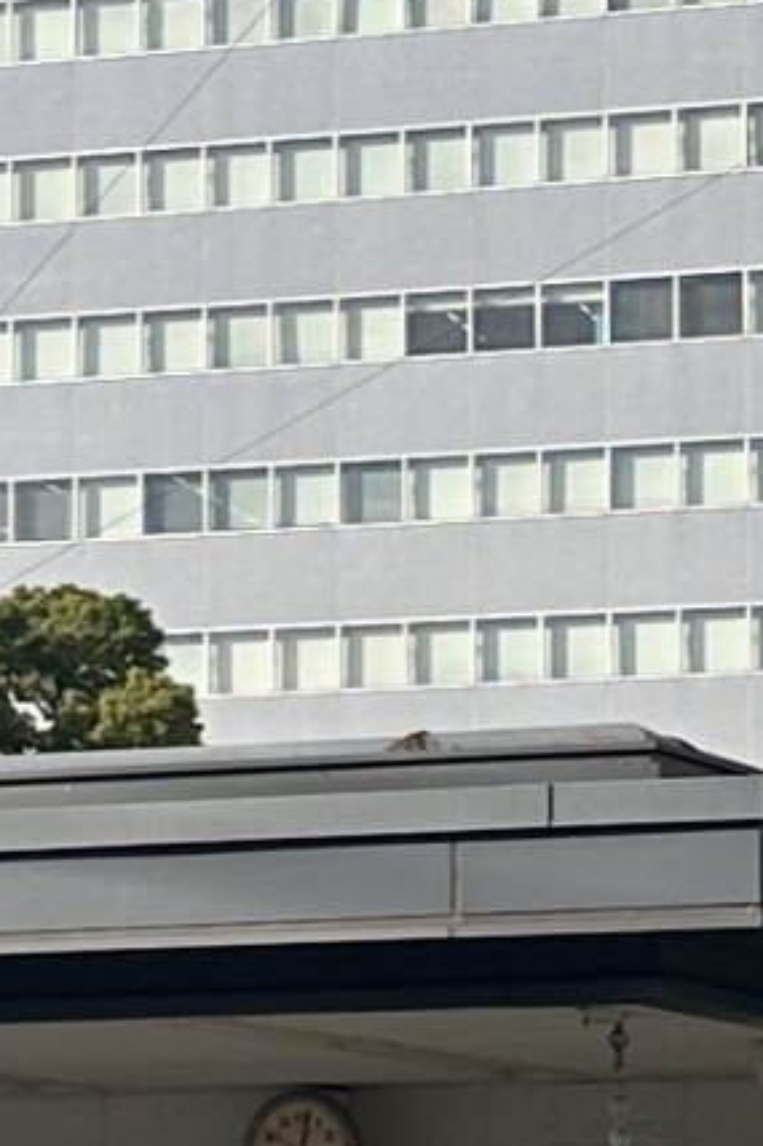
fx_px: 3341
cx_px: -402
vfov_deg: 18.5
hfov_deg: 12.4
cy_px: -201
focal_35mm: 105
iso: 80
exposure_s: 1/4762
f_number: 1.78
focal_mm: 6.86
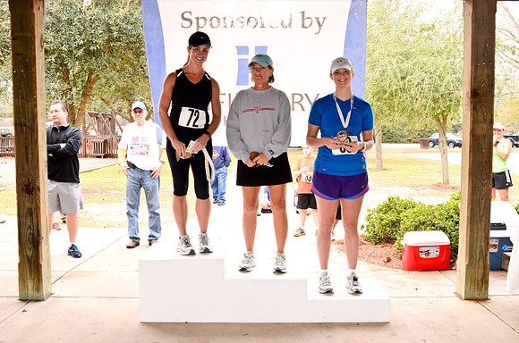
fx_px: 518
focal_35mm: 36
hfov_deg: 53.2
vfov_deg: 36.7
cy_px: 172
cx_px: 260
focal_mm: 24
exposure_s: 1/125
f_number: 4.5
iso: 640
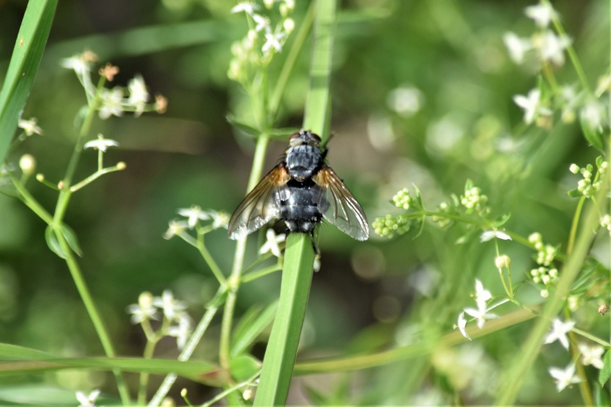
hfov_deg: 4.6
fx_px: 7637
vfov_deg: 3.1
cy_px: 204
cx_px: 306
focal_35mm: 450
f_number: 8
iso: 800
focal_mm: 300
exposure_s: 1/1000
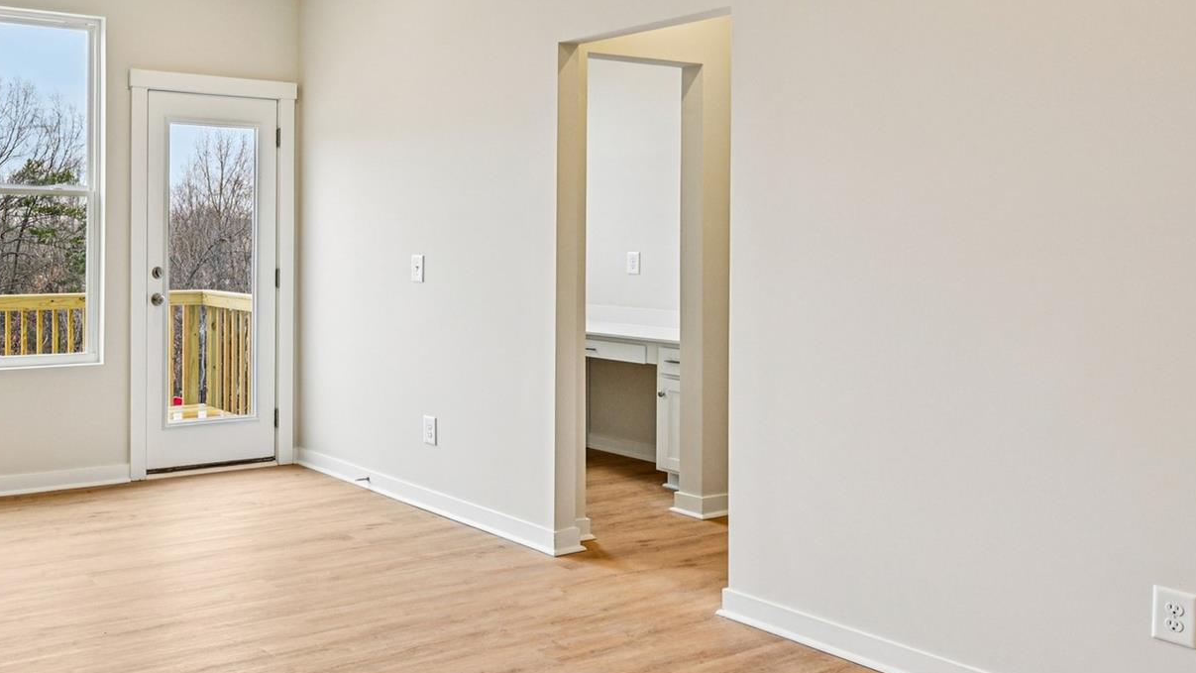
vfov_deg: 35.5
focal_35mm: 33
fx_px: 1043
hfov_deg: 54.4
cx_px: 196
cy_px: 246
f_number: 8
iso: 100
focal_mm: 18.5
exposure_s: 1/50
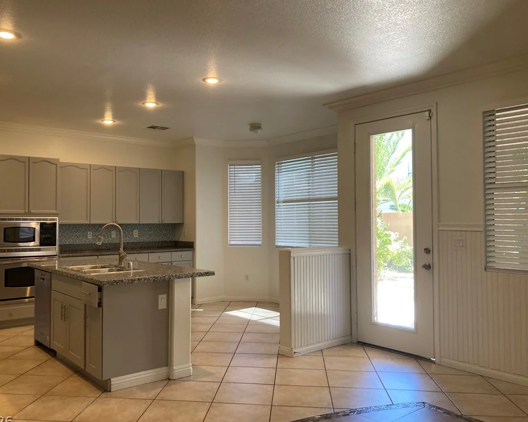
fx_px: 469
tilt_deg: +3.0
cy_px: 213
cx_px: 241
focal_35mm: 30
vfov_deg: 48.5
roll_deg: -0.1
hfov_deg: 58.7
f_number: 1.8
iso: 50
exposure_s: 1/60
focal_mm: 3.99
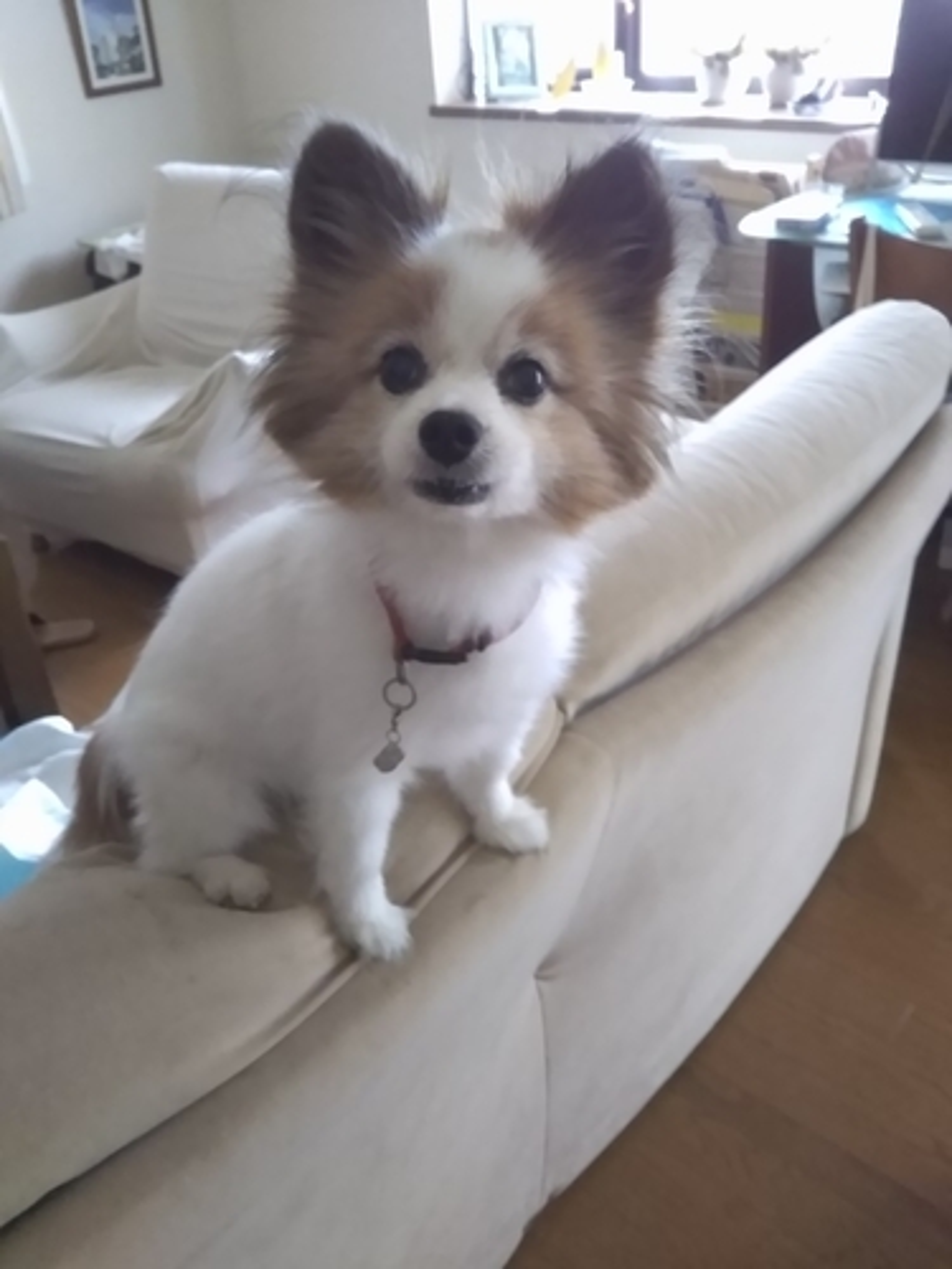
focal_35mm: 30
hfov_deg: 46.8
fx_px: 1100
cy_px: 634
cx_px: 476
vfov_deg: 60.0
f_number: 2.2
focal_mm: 4
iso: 500
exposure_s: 1/15
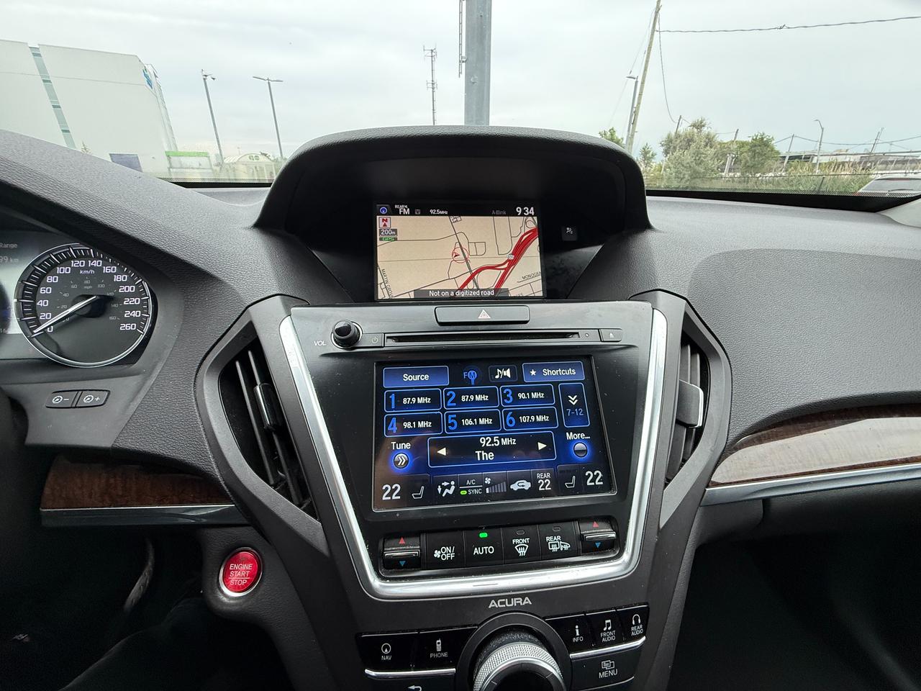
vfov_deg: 85.7
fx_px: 372
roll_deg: -0.8
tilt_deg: -24.5
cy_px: 346
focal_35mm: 14
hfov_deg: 102.1
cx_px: 460
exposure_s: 1/183
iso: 200
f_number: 2.2
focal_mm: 2.22
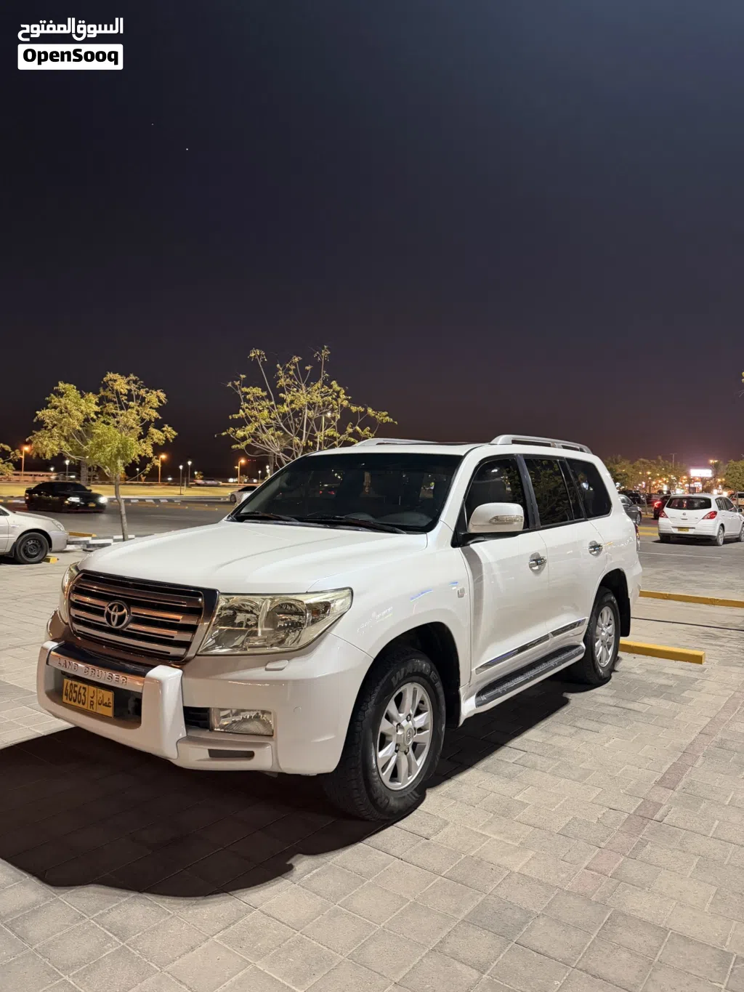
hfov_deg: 56.8
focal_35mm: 24
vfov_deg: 71.6
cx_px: 372
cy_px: 496
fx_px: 688
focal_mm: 6.76
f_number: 1.78
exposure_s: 1/50
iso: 800
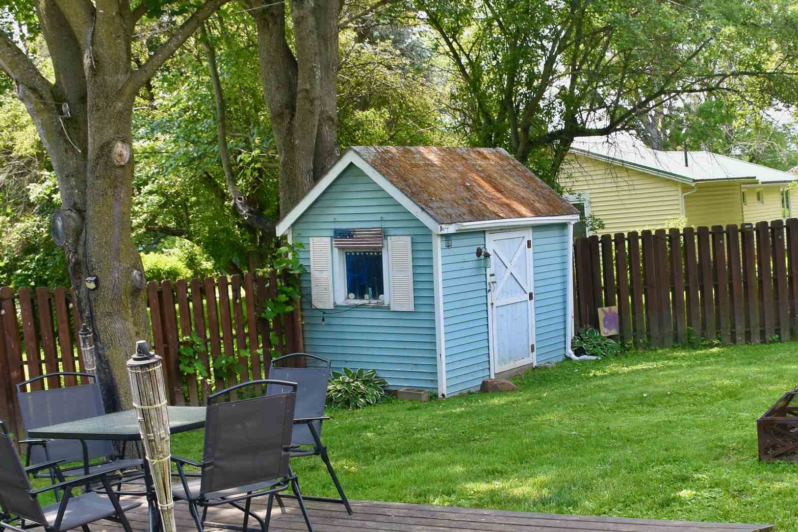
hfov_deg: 37.2
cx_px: 517
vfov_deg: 25.5
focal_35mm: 53
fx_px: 1175
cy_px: 277
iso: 400
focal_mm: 18
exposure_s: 1/250
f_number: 8
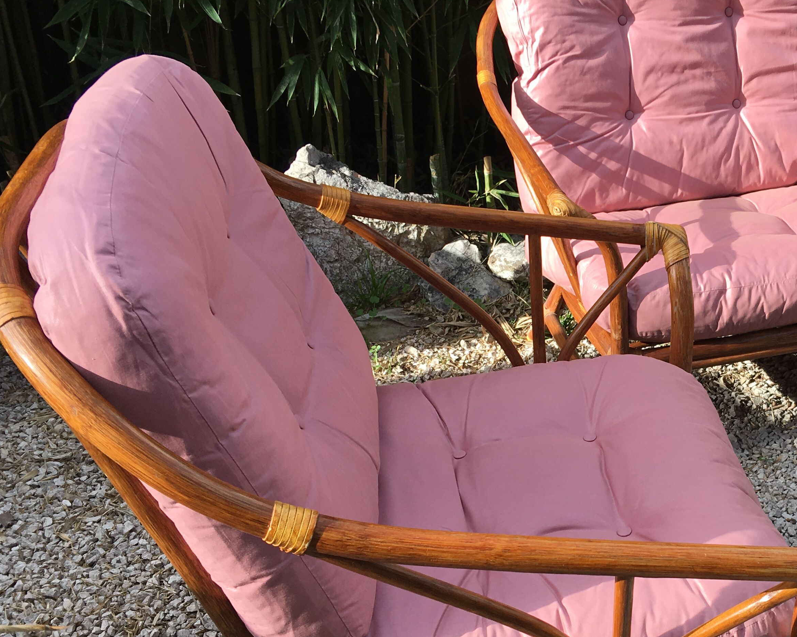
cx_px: 650
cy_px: 400
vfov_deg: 30.7
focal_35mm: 49
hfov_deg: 36.6
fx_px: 1156
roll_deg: -1.8
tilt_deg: -27.5
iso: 25
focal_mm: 4.15
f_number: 2.2
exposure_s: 1/447
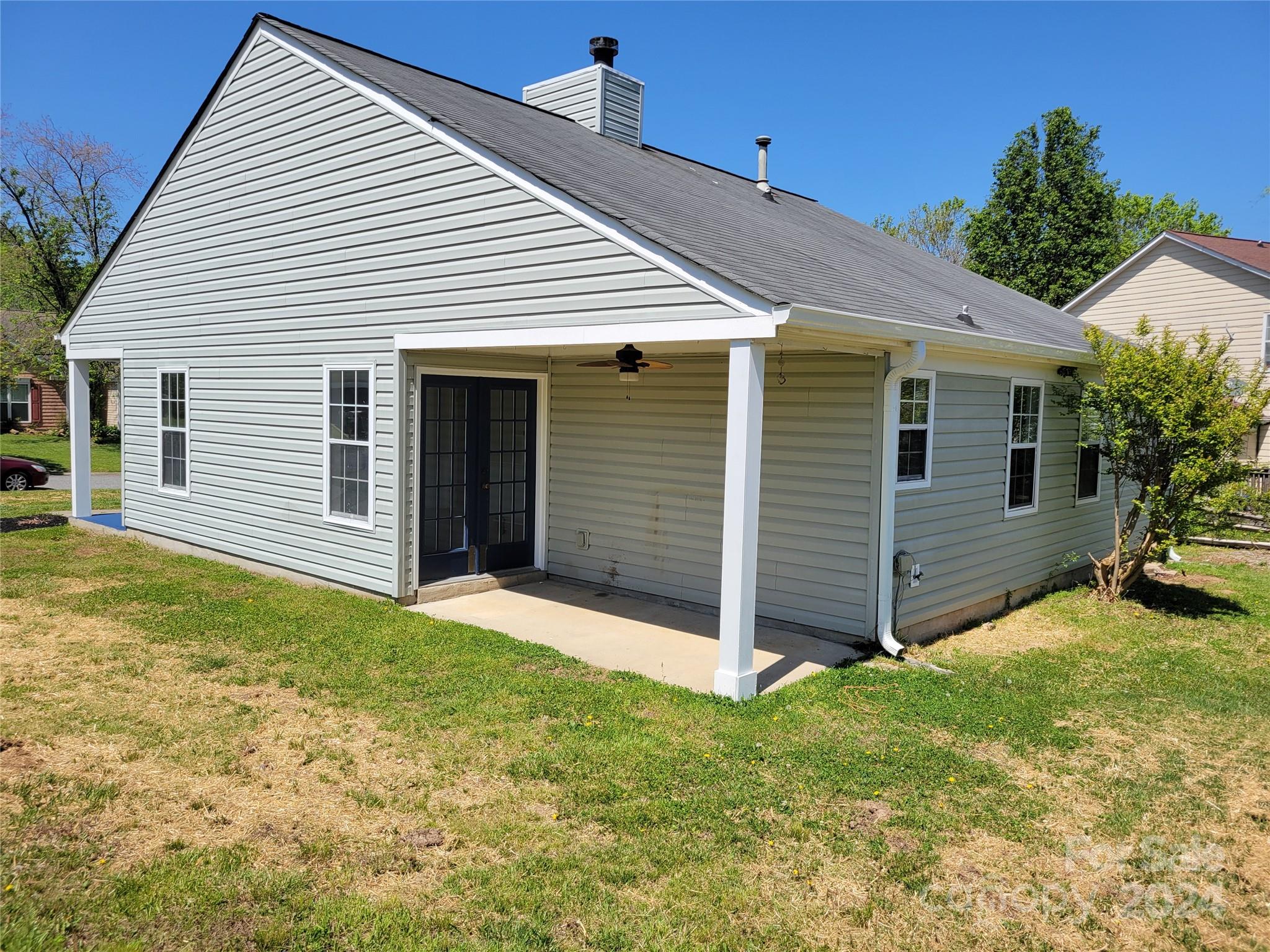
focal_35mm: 26
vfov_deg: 53.1
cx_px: 635
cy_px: 476
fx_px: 954
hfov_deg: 67.3
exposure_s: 1/2745
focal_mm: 5.4
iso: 40
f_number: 1.8
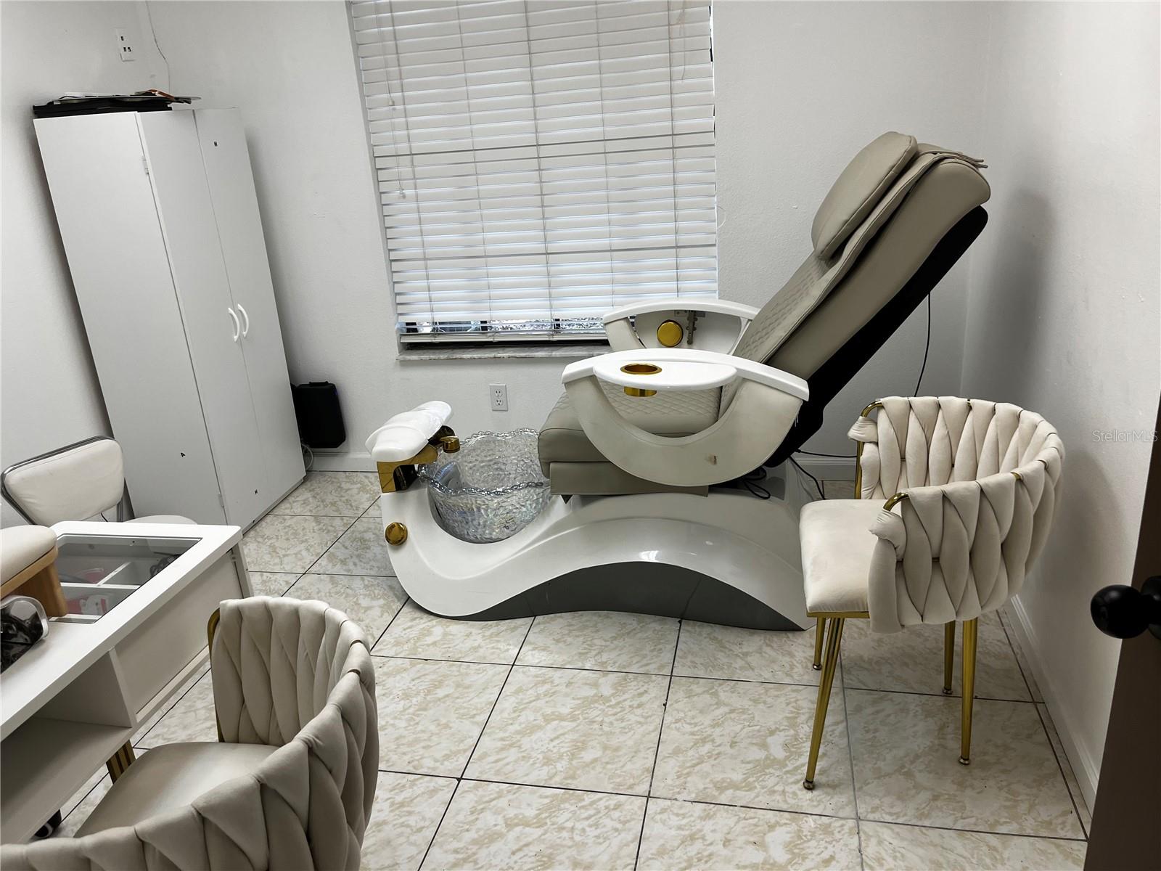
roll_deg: +4.2
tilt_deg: -19.7
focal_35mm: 26
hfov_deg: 67.3
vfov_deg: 53.1
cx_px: 580
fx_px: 872
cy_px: 436
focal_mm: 5.1
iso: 50
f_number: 1.6
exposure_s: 1/120
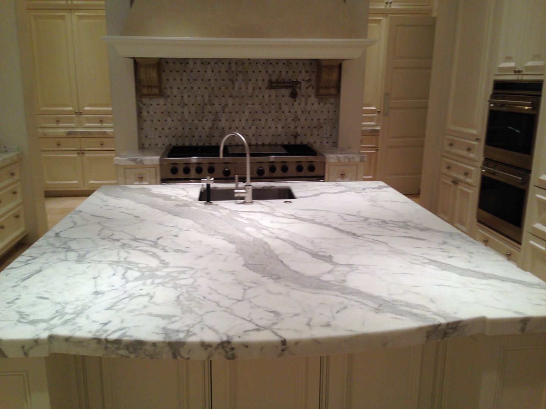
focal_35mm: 33
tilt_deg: -13.6
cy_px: 204
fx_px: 521
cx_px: 273
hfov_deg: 55.4
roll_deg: -0.4
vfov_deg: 42.9
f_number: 2.4
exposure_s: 1/60
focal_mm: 4.12
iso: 64
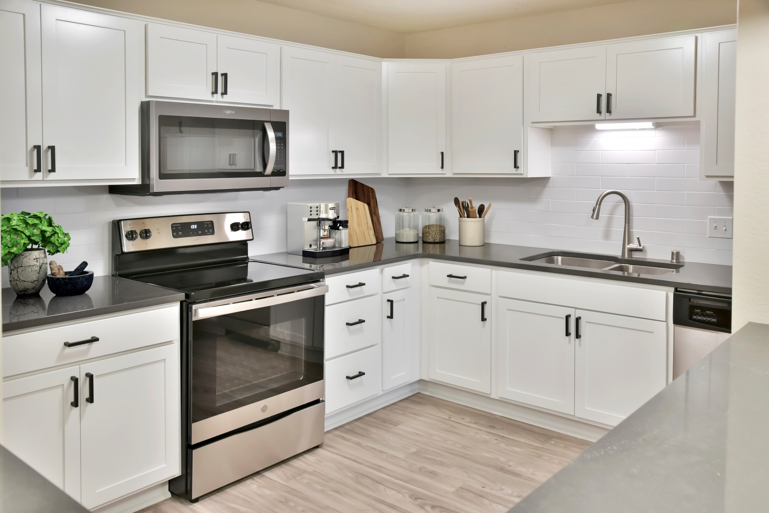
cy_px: 256
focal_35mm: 30
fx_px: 641
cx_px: 384
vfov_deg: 43.6
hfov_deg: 61.9
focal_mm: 30
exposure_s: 1/30
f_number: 8
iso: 1250
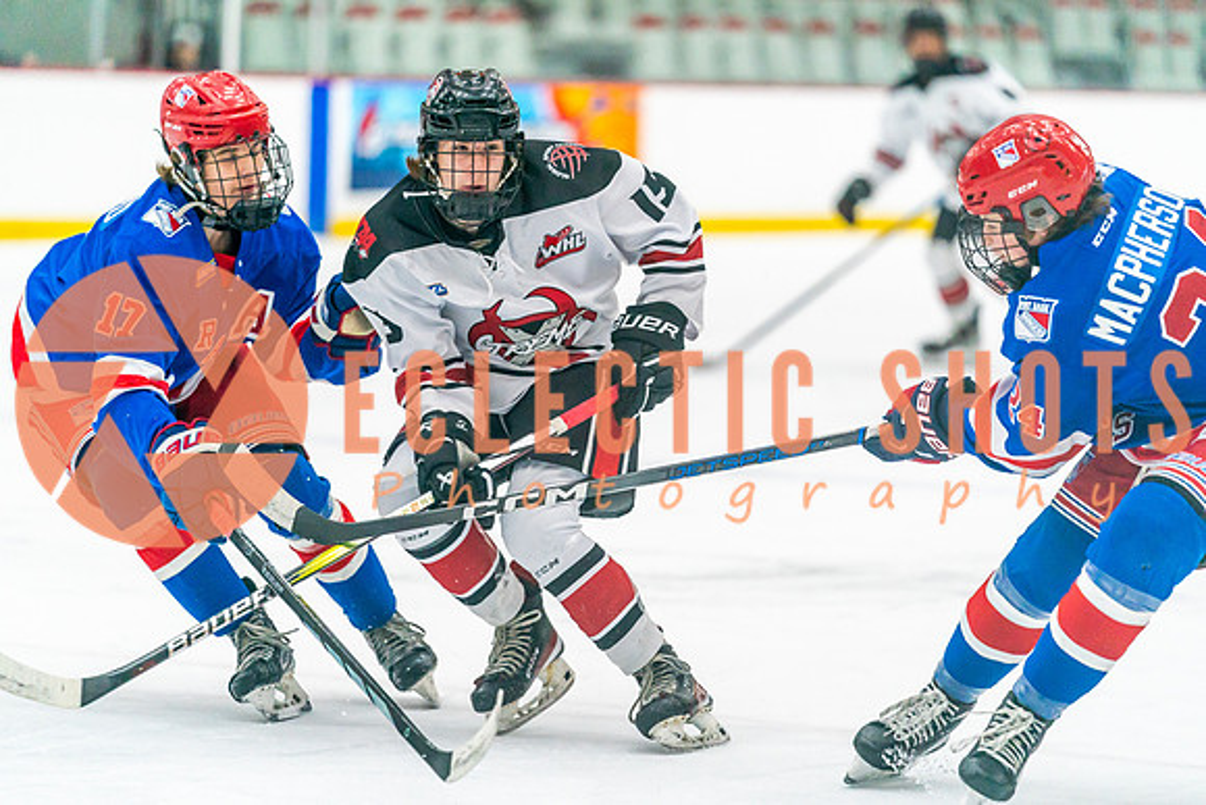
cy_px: 402
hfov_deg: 10.3
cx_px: 603
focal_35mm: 200
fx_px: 6701
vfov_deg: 6.9
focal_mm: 200
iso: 3200
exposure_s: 1/1000
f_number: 2.8
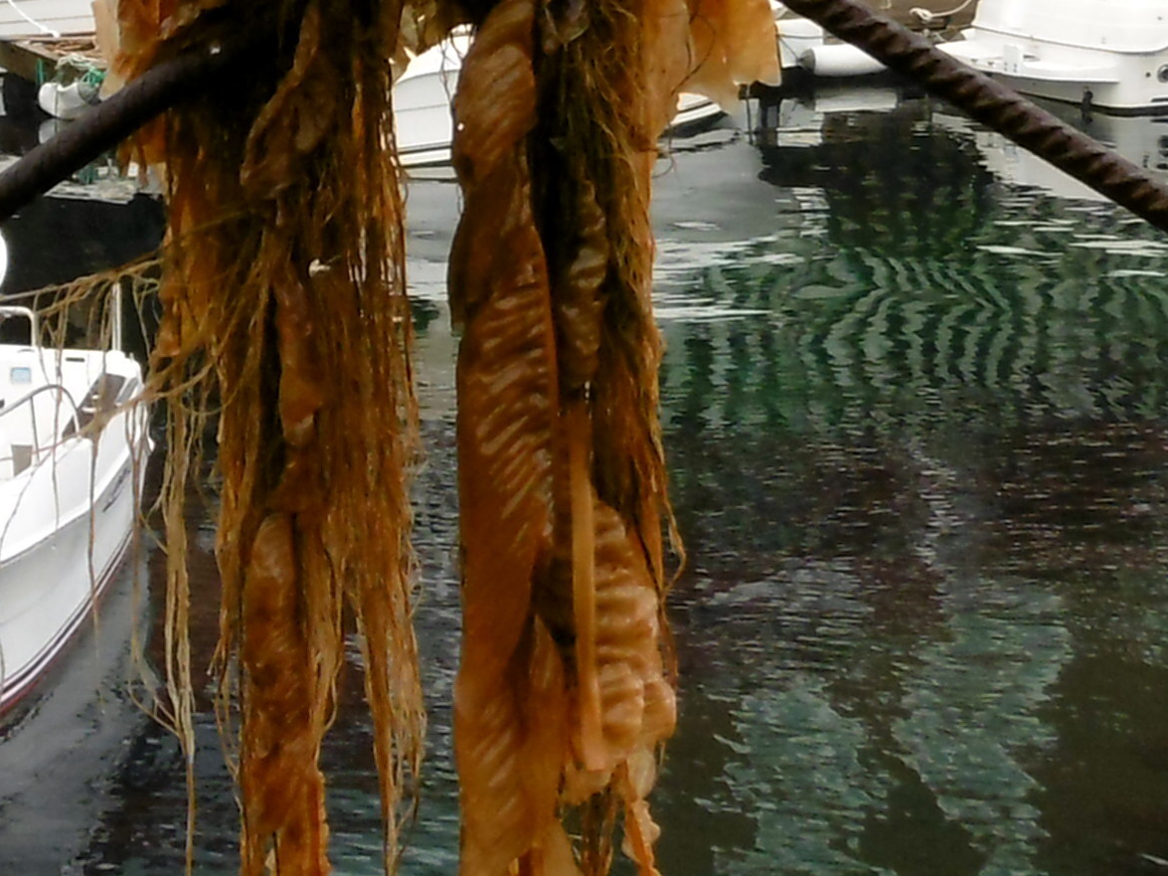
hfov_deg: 13.2
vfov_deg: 9.6
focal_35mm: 149
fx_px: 5027
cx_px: 304
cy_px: -473
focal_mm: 6.8
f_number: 3.7
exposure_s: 1/160
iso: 100
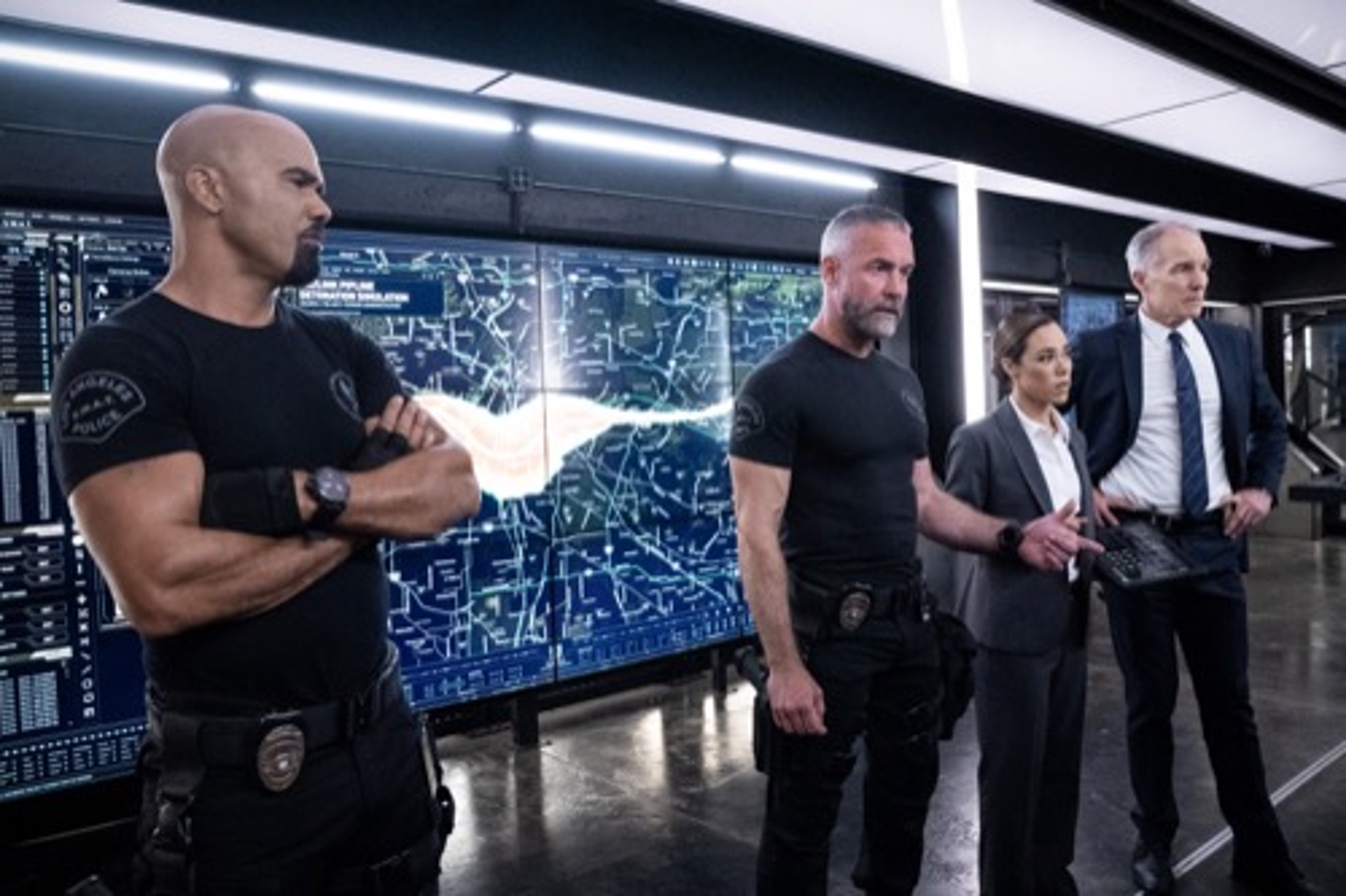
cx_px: 673
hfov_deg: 73.8
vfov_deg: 53.1
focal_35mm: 24
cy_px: 448
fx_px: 897
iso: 20000
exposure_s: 1/80
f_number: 8
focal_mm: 24
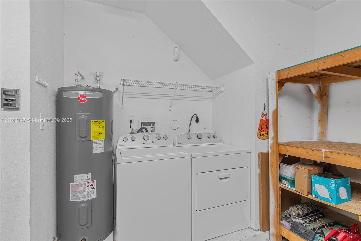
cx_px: 180
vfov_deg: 70.4
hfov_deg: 93.3
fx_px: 170
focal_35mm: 17
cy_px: 120
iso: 400
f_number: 8
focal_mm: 17
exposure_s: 1/6
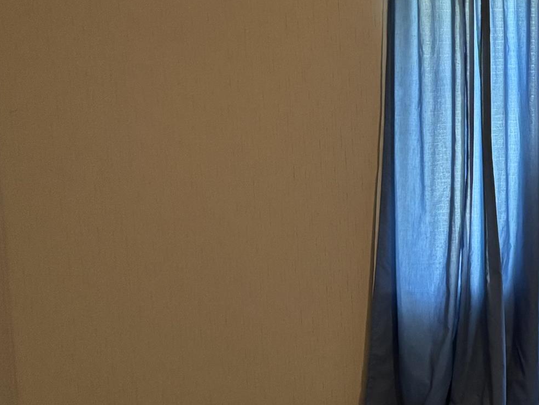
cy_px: 135
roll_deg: +0.3
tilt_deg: -8.3
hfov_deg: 20.6
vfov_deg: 18.2
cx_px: 810
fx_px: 1262
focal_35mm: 81
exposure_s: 1/40
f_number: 1.6
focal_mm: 5.96
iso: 500
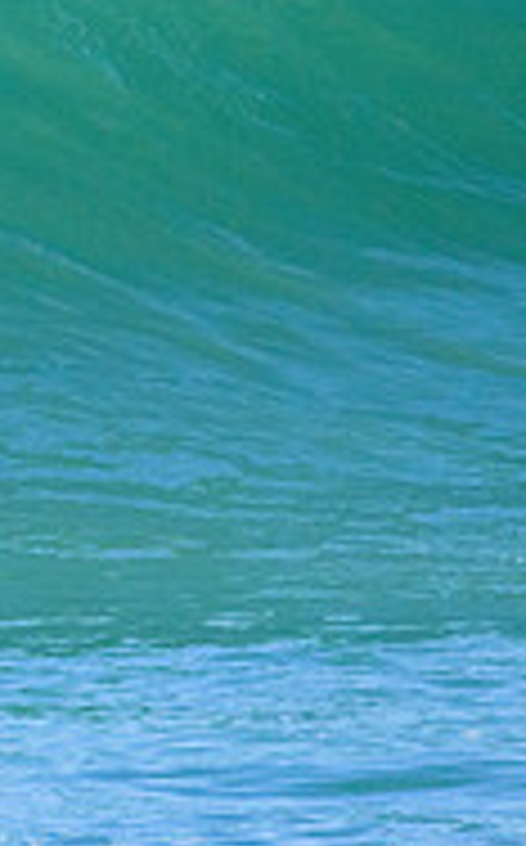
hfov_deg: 0.5
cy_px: 245
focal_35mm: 2518
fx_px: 57931
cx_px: -647
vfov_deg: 0.8
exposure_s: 1/2000
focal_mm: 800
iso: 3200
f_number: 11
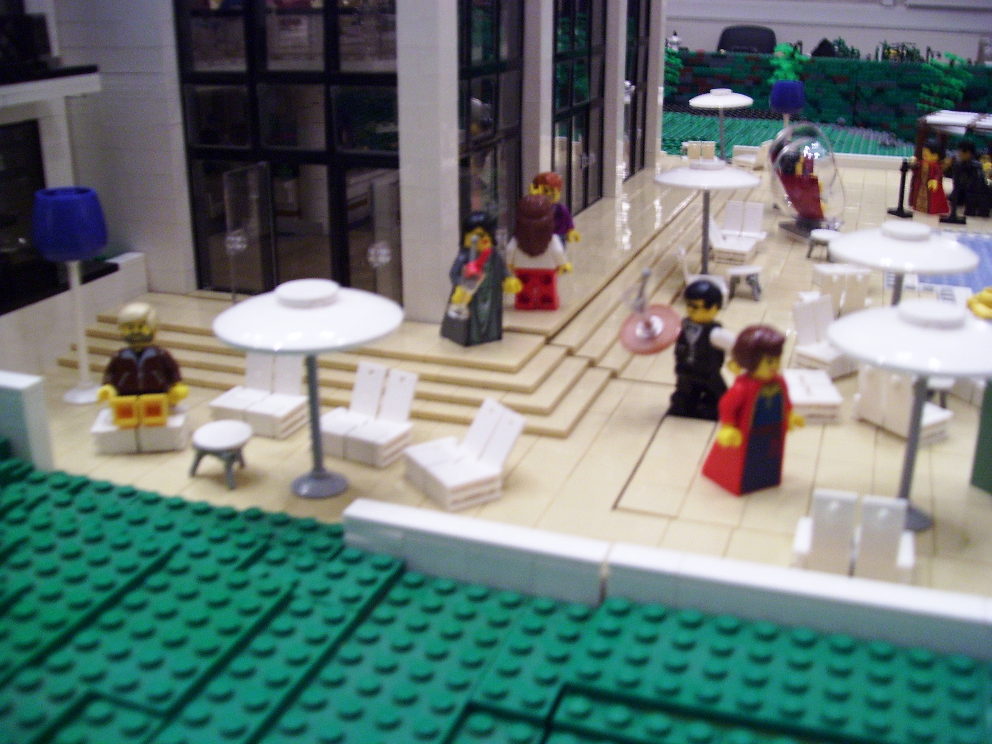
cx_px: 496
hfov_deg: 51.4
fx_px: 1032
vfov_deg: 39.7
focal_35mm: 36
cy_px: 372
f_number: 2.7
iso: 160
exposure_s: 1/10
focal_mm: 6
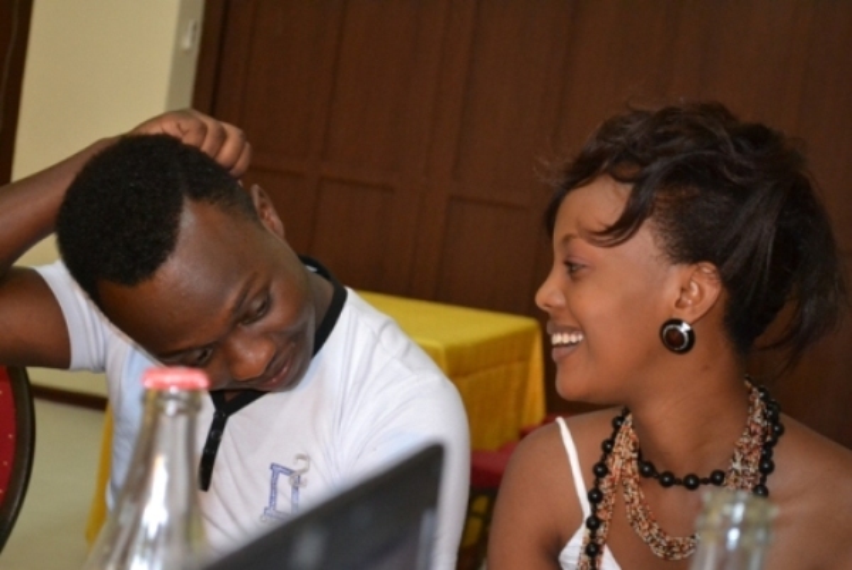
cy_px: 285
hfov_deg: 28.1
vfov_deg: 19.0
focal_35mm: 72
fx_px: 1705
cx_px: 426
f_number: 5.3
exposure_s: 1/60
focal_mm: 48
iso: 3200
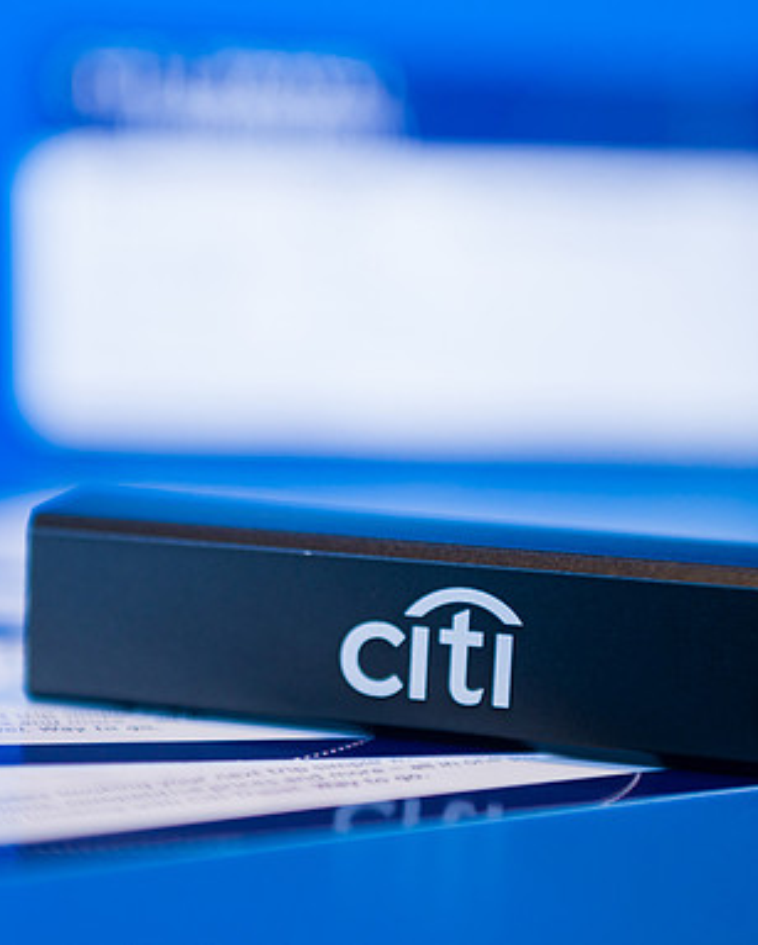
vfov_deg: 21.7
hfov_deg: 17.5
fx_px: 2465
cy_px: 471
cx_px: 360
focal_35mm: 88
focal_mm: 62
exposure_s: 1/200
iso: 1000
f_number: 3.2
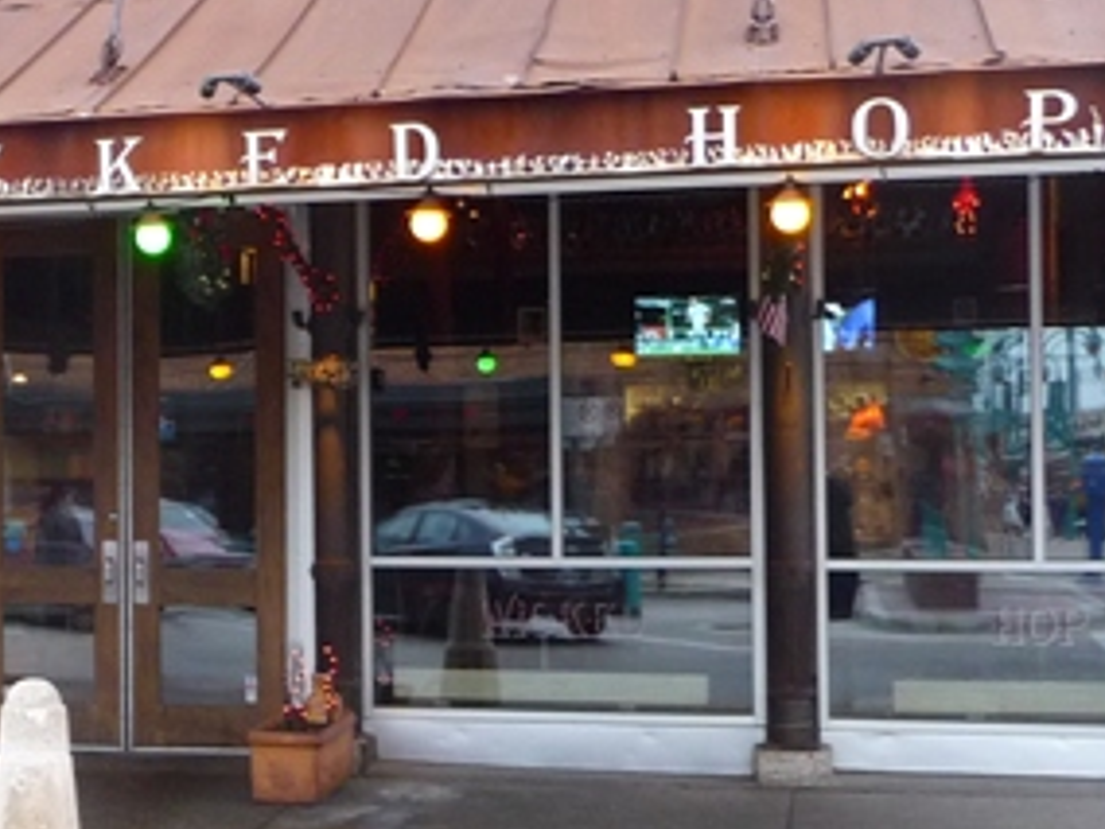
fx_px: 2298
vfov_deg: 20.4
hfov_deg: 25.9
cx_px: 43
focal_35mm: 72
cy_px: 487
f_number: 3.3
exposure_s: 1/30
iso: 200
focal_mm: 4.7
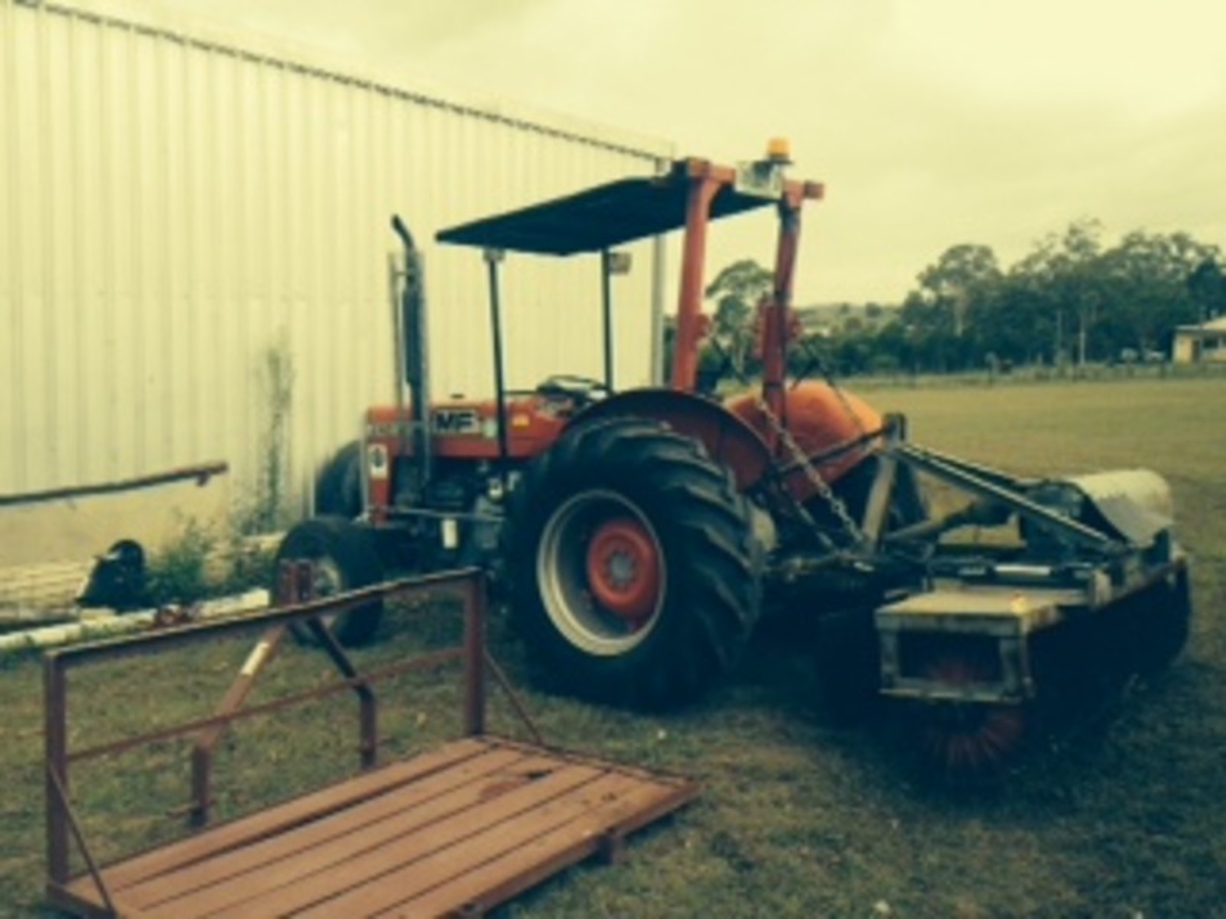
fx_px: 1240
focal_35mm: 35
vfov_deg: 40.7
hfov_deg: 52.6
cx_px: 613
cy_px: 460
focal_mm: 4.28
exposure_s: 1/613
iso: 50
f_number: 2.4
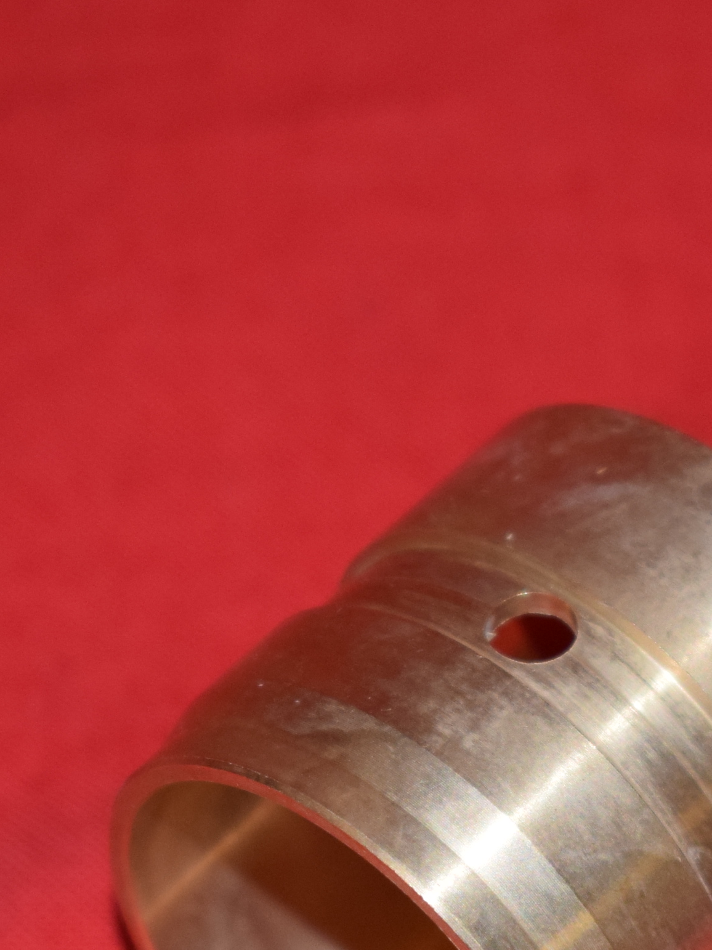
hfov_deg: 6.4
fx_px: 6348
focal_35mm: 231
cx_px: 573
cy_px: 875
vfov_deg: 8.5
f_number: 5.6
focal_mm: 55
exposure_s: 1/125
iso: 640
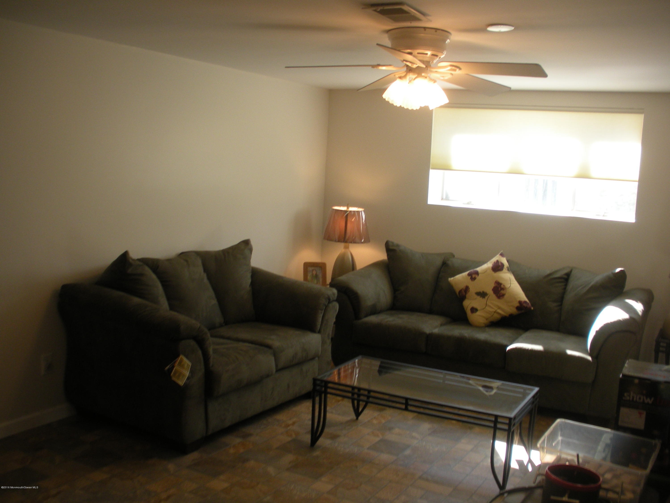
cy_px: 252
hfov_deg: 52.6
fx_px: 677
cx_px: 335
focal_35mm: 35
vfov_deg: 40.7
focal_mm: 6.3
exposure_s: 1/58.4
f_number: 3.5
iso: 130
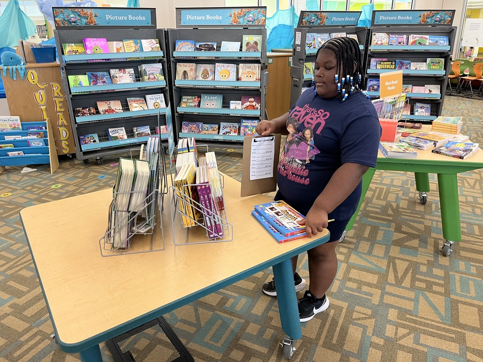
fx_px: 363
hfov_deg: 67.3
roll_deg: +0.9
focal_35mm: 26
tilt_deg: -22.4
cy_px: 181
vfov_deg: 53.1
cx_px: 242
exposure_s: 1/65
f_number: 1.6
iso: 125
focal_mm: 5.1
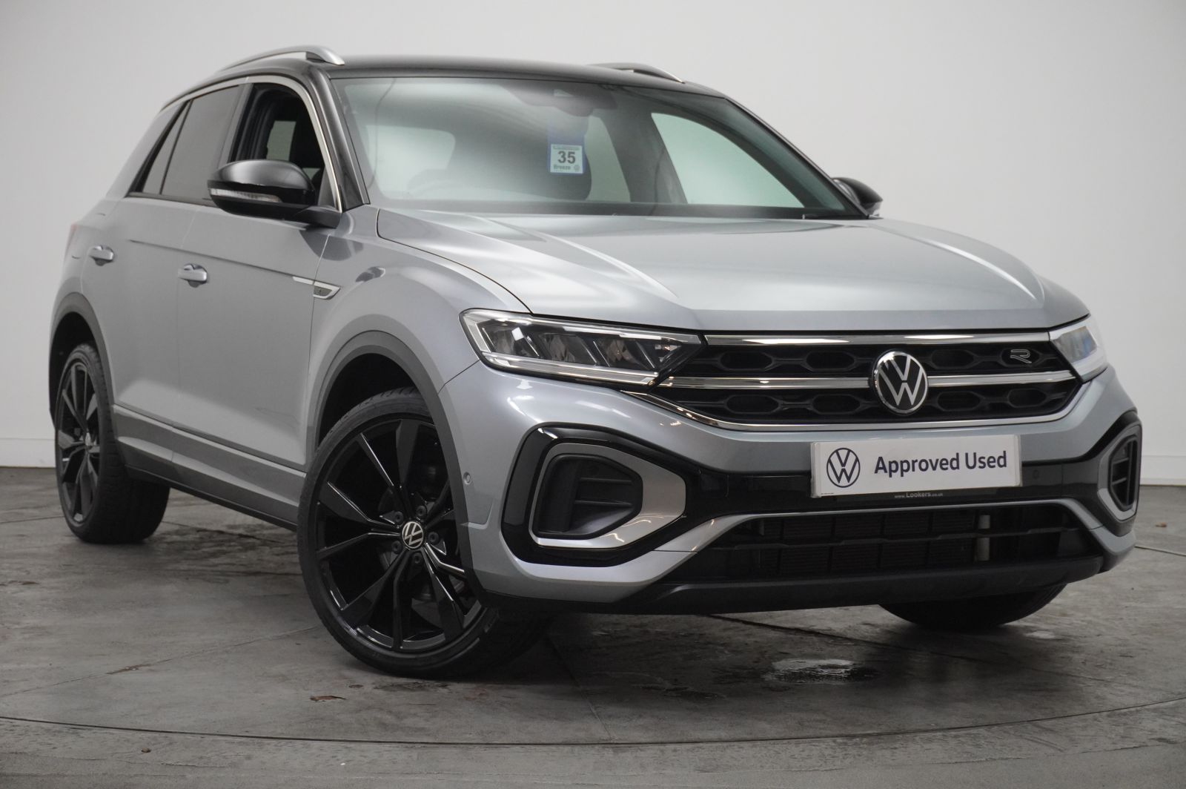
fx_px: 2172
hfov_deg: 30.5
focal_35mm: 66
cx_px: 593
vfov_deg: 20.6
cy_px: 394
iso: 2500
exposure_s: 1/200
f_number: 5.6
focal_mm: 44
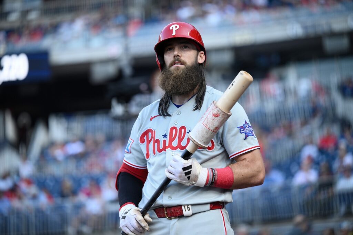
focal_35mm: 150
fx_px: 1471
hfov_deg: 13.7
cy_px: 118
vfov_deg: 9.2
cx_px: 176
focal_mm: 150
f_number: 2.8
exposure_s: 1/3200
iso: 1250
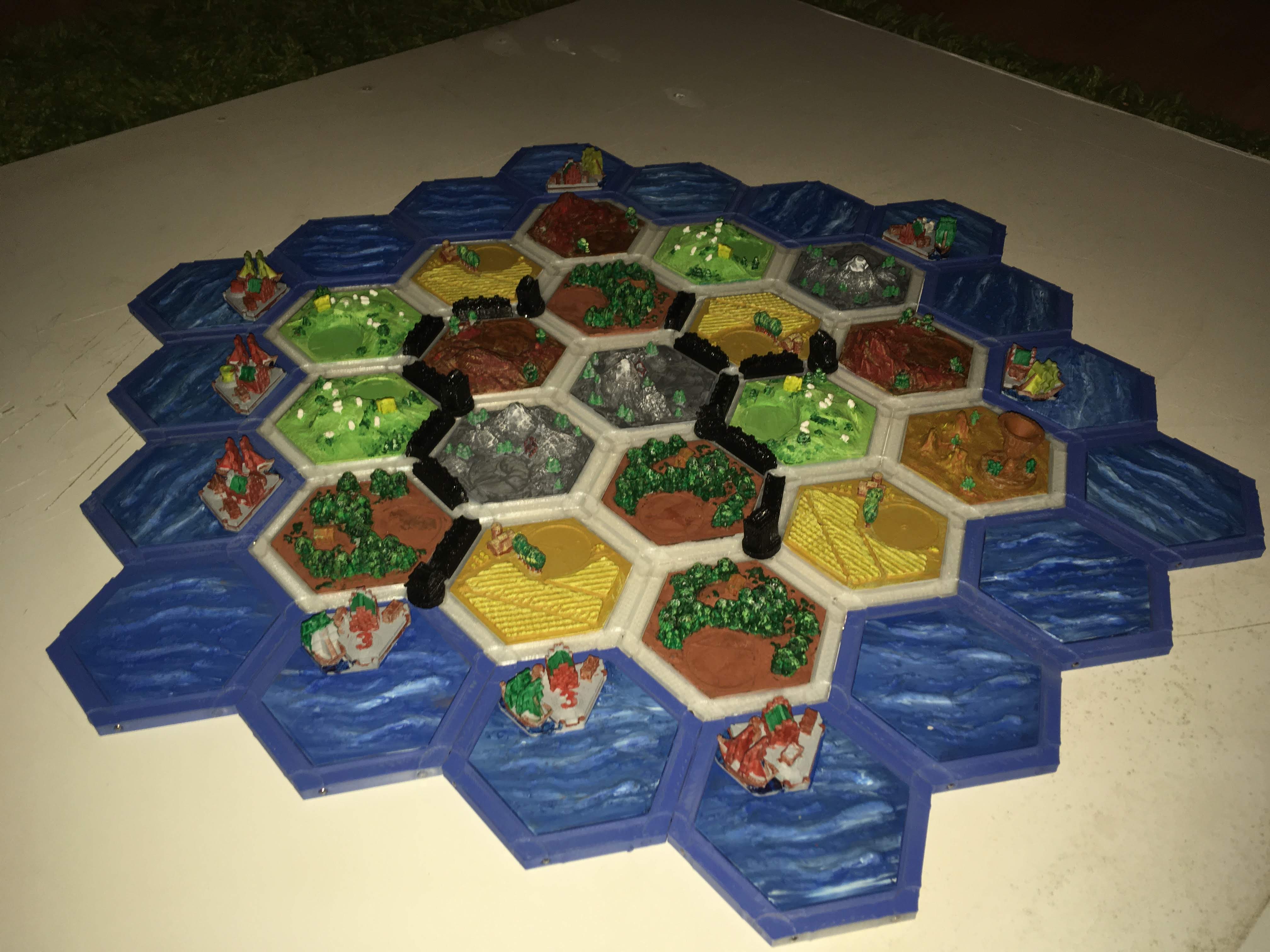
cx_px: 635
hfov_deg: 61.7
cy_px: 476
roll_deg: -3.0
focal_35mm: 29
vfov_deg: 48.2
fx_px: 1064
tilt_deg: -42.9
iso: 32
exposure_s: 1/17
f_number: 2.2
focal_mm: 4.15
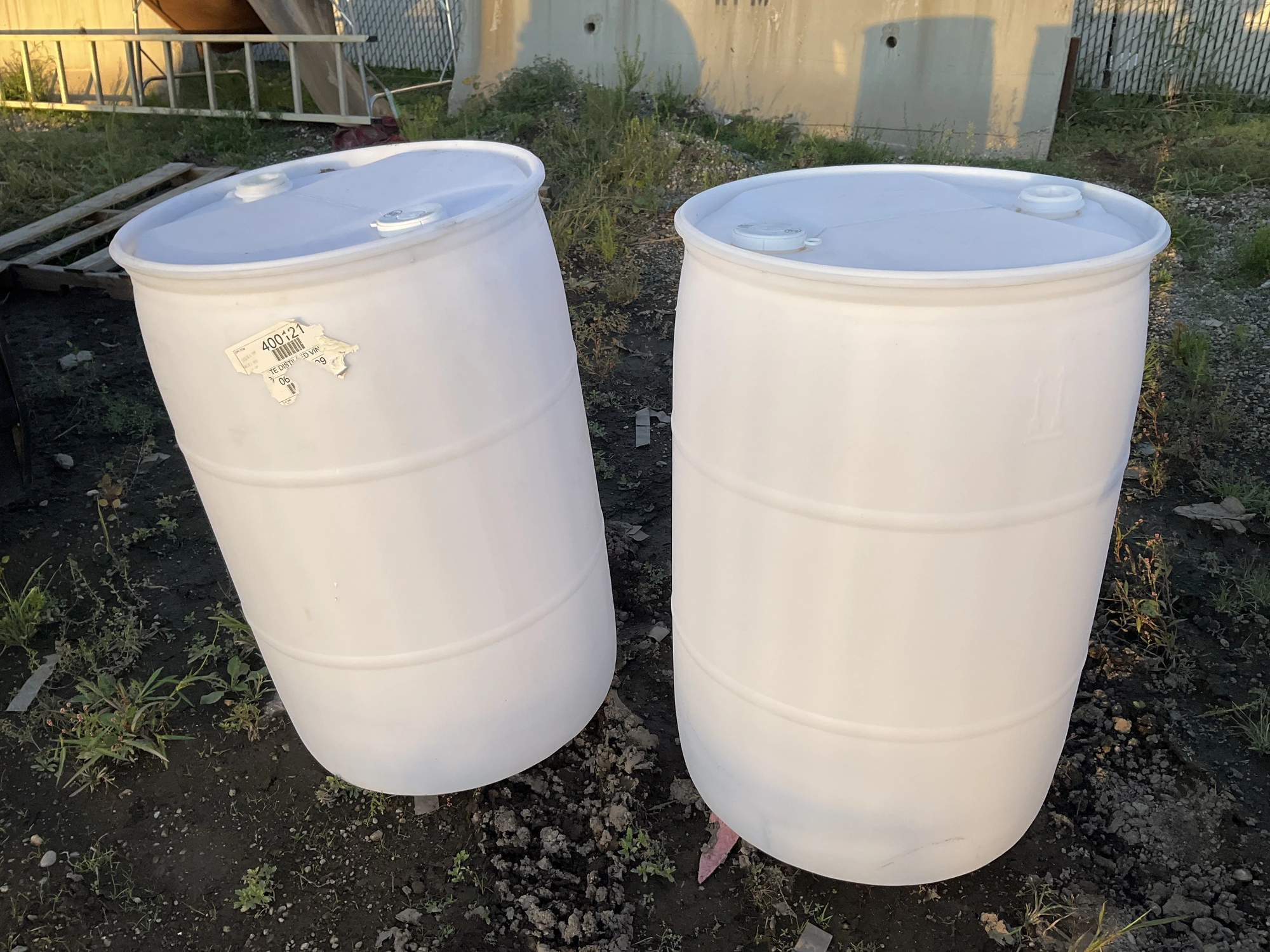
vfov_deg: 48.2
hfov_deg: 61.7
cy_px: 476
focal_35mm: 29
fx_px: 1064
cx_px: 635
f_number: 1.8
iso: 25
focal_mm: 3
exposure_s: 1/486
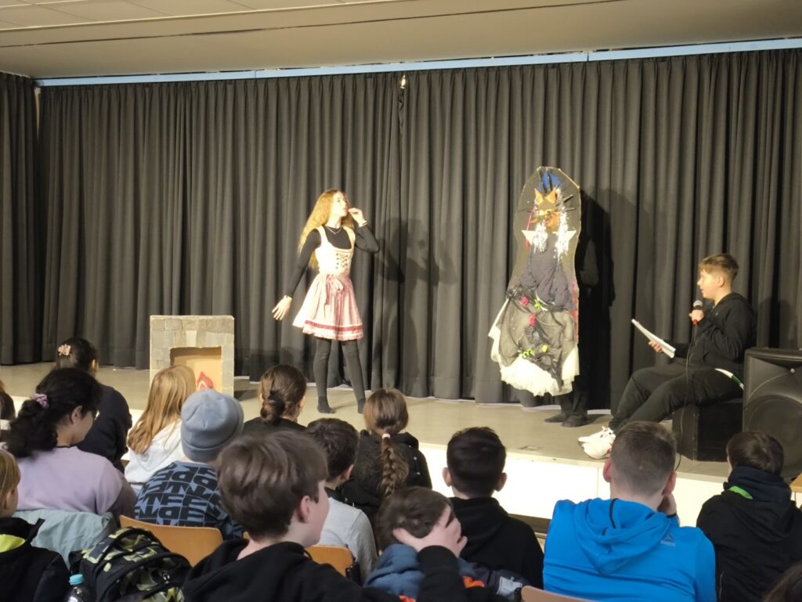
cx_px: 401
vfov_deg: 29.1
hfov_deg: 38.2
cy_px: 301
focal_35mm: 50
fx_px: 1159
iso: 640
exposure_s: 1/33.3
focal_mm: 4.71
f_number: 1.7
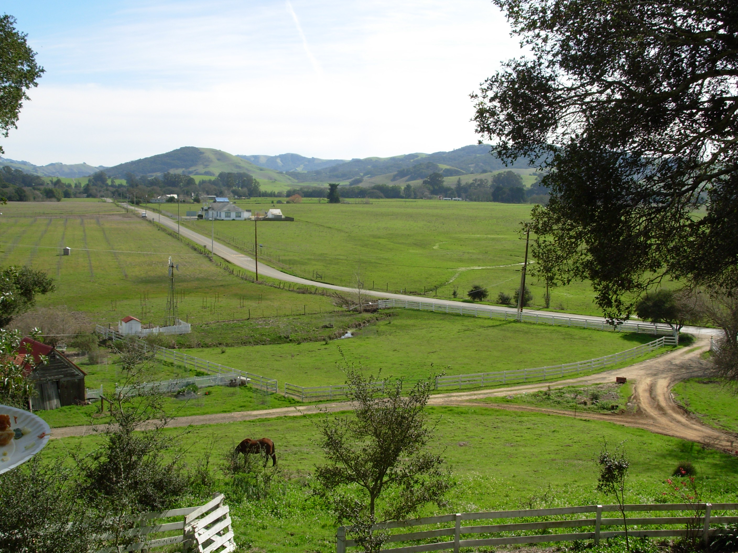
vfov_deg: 37.7
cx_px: 369
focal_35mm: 38
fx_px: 810
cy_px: 276
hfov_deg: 49.0
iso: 50
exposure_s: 1/362
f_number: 4.9
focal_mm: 6.3
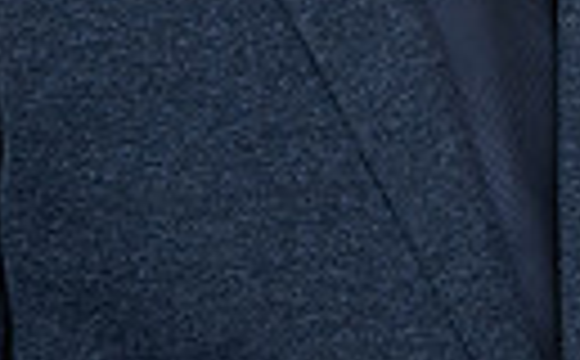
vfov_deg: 6.3
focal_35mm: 196
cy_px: -538
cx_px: 811
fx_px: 3091
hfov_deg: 10.4
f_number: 5
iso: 1000
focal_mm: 31.5
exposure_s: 1/125
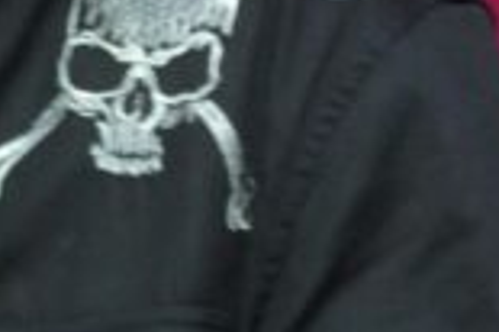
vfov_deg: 1.1
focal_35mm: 1302
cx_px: -55
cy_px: 155
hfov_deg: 1.6
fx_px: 18035
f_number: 6.3
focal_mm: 175
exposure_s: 1/320
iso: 6400
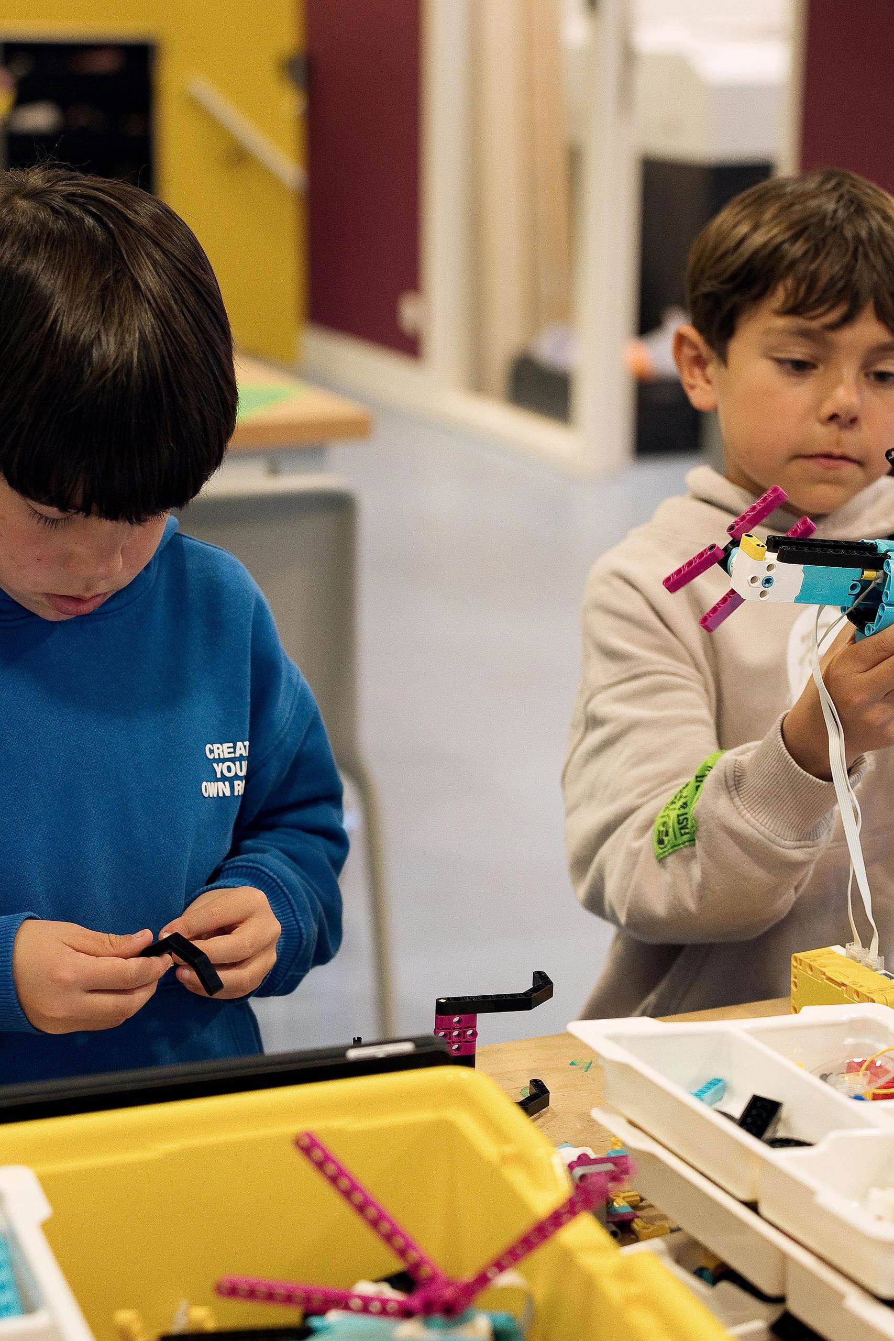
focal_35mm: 48
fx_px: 1788
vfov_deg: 41.1
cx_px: 447
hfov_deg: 28.1
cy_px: 670
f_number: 2.8
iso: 1600
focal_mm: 48
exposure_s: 1/200
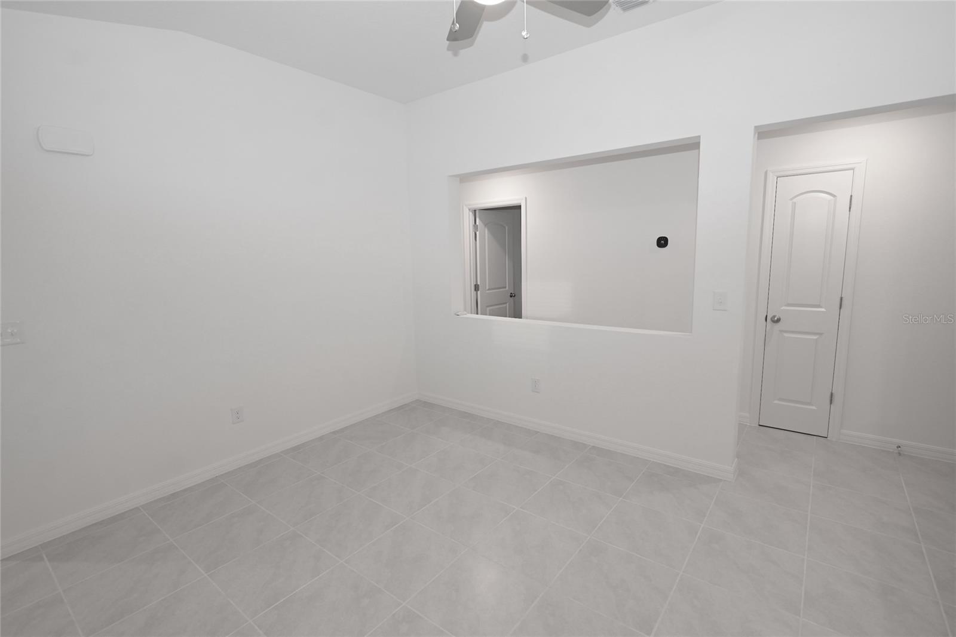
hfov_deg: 93.3
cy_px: 318
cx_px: 478
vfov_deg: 70.4
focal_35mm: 17
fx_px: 451
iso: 280
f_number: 4
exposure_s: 1/60
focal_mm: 17
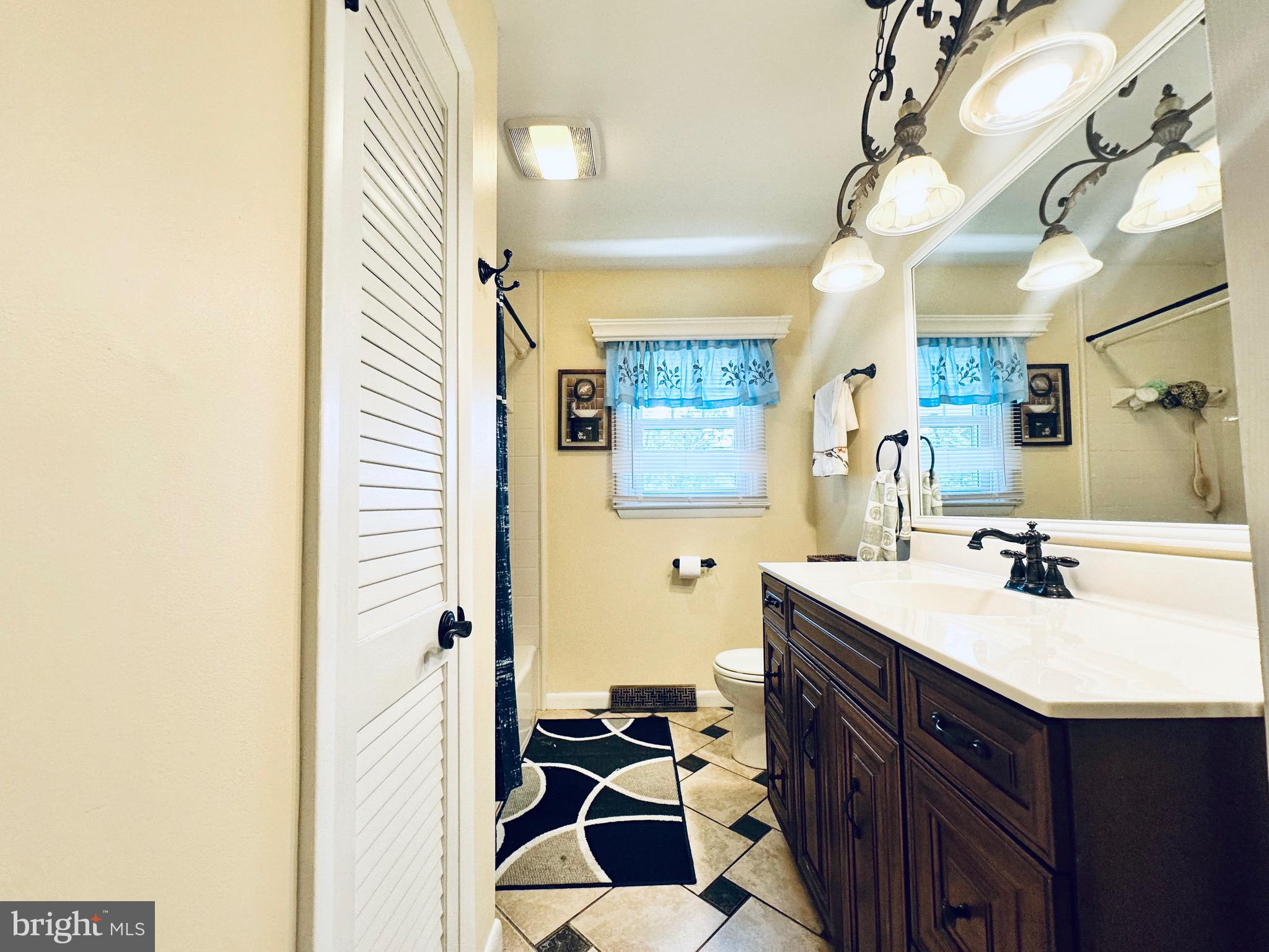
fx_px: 513
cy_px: 476
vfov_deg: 85.7
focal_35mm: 14
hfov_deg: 102.1
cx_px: 634
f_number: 2.2
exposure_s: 1/120
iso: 160
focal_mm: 2.22
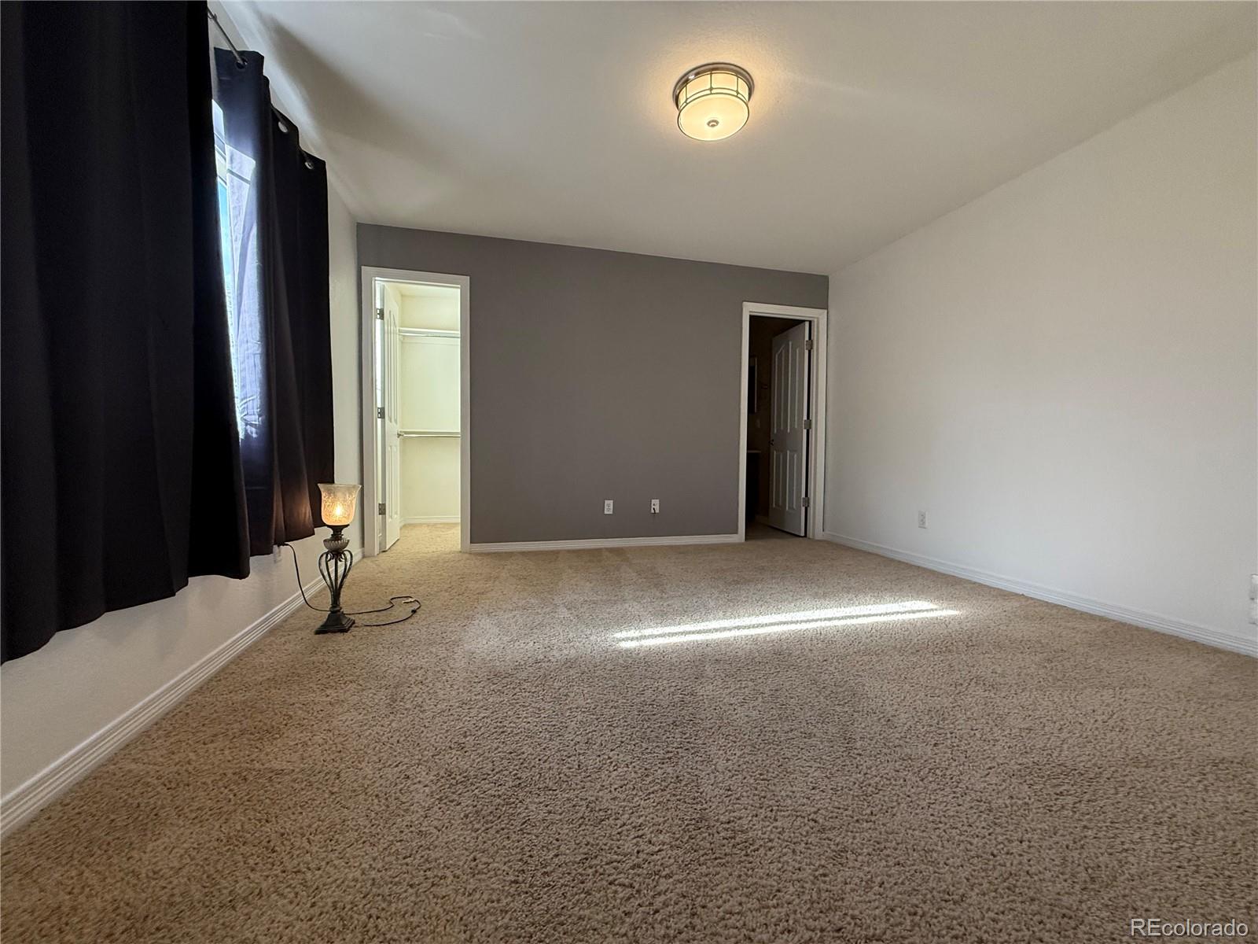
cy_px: 472
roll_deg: +0.0
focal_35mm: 14
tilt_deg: -3.3
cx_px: 629
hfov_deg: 102.1
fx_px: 509
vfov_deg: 85.7
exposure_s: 1/120
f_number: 2.2
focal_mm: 2.22
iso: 250
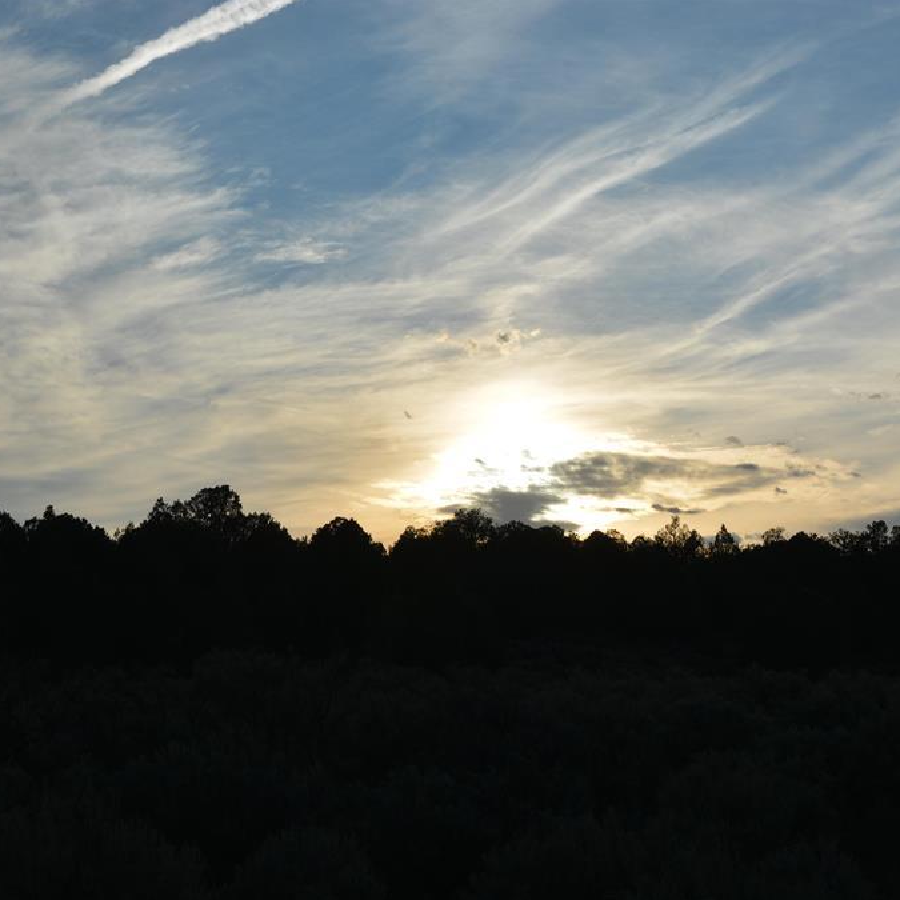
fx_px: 1706
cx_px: 563
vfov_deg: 29.6
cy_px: 452
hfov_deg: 29.4
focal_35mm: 58
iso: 100
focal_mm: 30
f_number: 10
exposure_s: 1/400
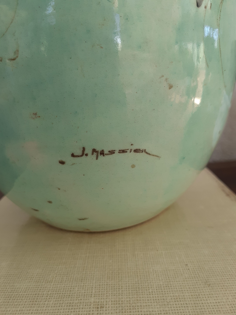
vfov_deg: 65.3
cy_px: 158
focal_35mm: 27
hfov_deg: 51.4
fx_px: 245
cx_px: 118
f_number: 1.9
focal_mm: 3.6
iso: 50
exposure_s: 1/50
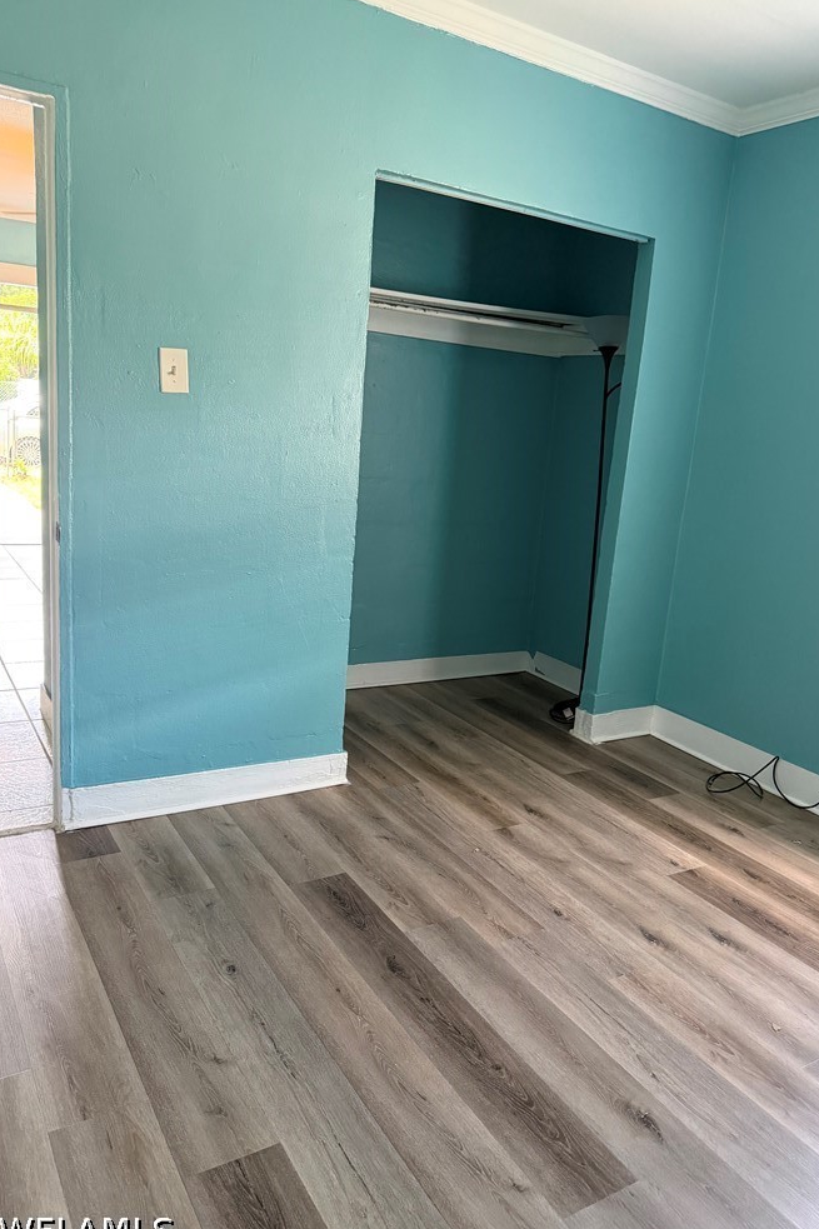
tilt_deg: -13.2
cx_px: 446
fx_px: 887
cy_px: 620
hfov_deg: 49.5
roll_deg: -5.7
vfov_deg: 69.4
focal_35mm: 26
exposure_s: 1/60
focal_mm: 6.76
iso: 640
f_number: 1.78
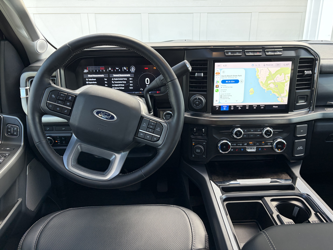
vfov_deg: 53.1
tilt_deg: -17.7
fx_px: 250
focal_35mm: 26
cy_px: 125
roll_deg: +1.4
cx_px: 166
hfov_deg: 67.3
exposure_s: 1/120
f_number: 1.6
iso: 125
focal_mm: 5.96
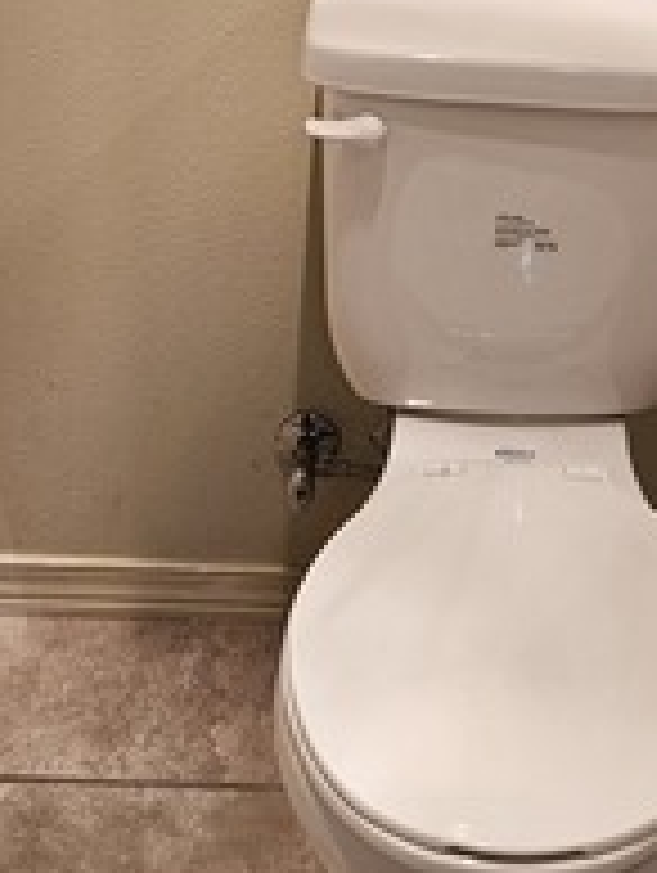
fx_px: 1995
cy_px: -403
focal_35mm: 79
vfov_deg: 21.2
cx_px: 612
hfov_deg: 18.3
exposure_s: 1/120
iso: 125
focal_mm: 5.4
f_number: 1.8
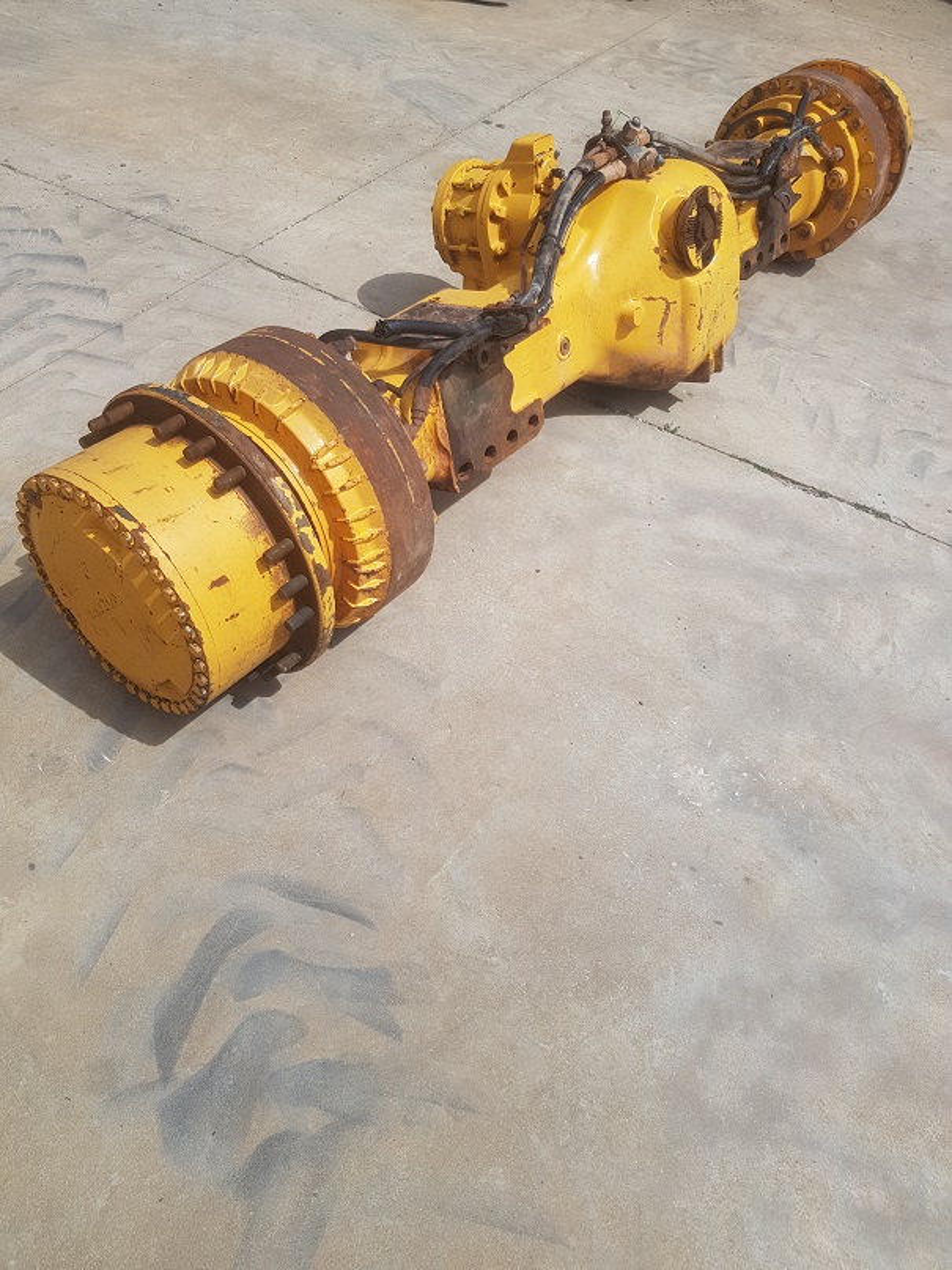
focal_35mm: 26
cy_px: 635
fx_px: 954
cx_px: 476
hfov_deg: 53.1
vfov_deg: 67.3
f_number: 1.7
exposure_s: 1/3448
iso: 40
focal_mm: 4.2
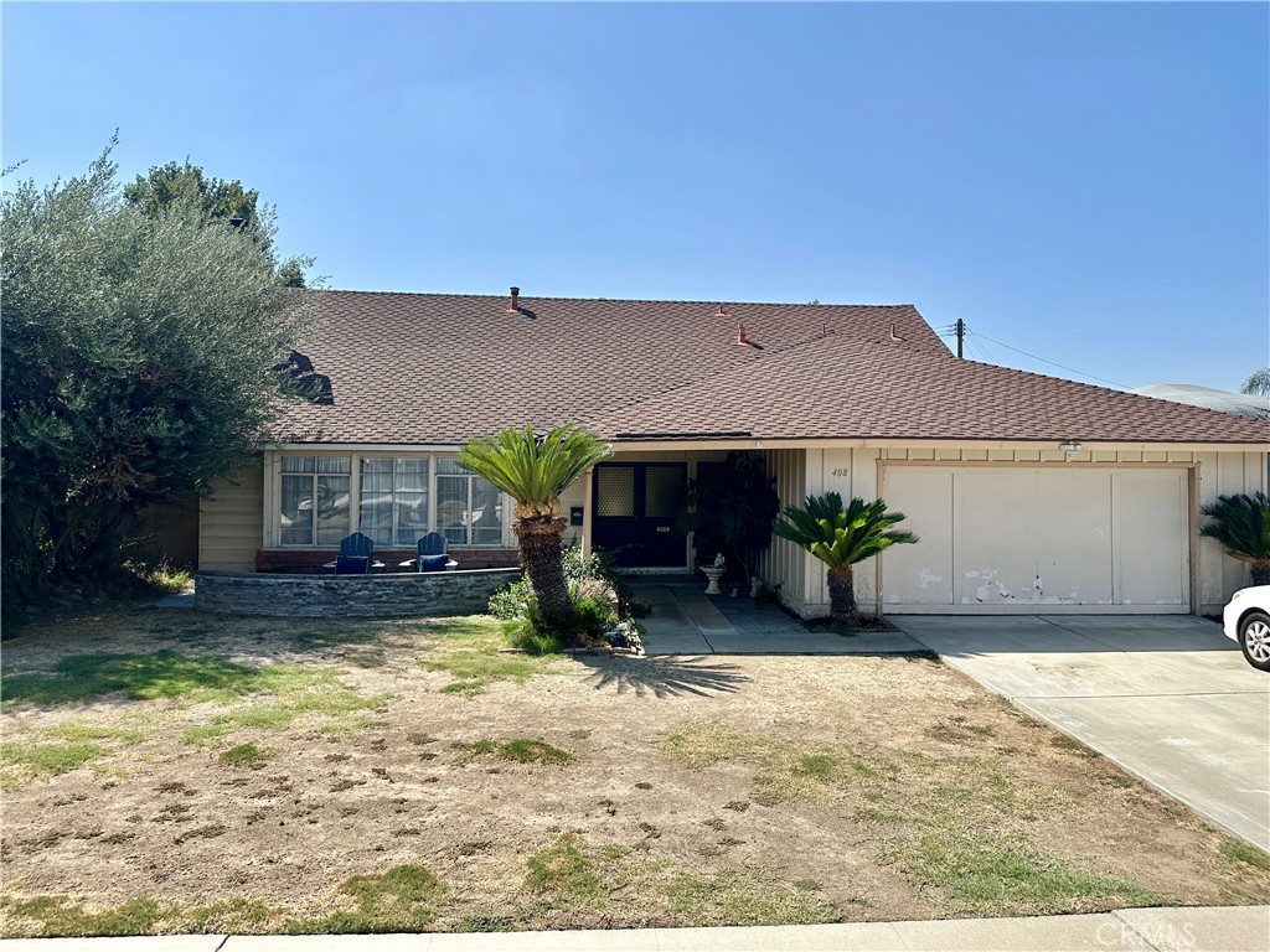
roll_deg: +0.0
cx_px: 635
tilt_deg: +0.9
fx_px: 881
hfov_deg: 71.6
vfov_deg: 56.8
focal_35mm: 24
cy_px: 476
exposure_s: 1/5000
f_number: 1.78
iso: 80
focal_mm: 6.86
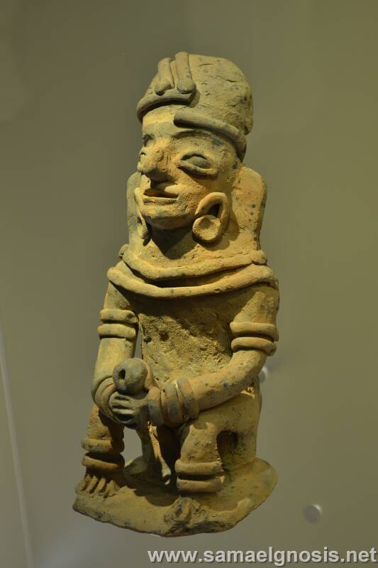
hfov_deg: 18.9
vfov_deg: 28.1
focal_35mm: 72
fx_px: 1134
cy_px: 284
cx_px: 189
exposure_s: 1/15
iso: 280
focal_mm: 48
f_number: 5.6
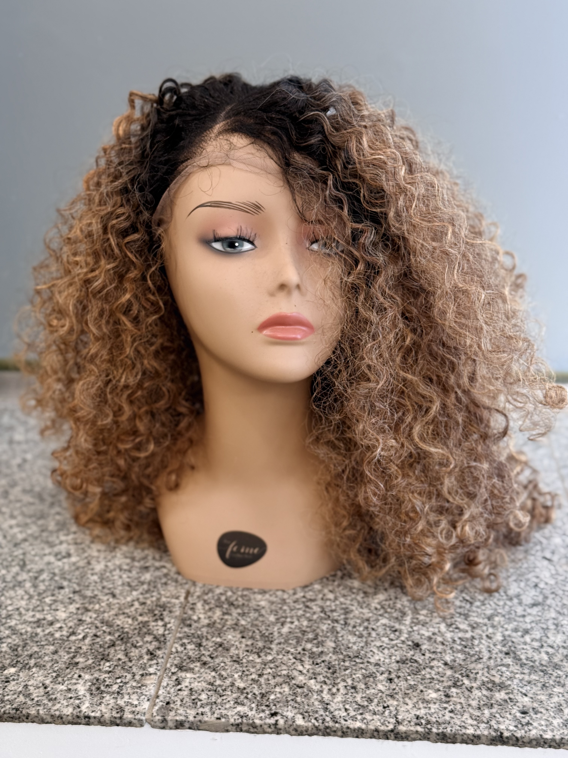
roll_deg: +0.7
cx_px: 284
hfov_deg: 30.3
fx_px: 1050
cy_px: 379
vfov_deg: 39.7
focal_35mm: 48
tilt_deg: -21.4
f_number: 1.78
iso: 125
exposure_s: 1/50
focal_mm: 6.76
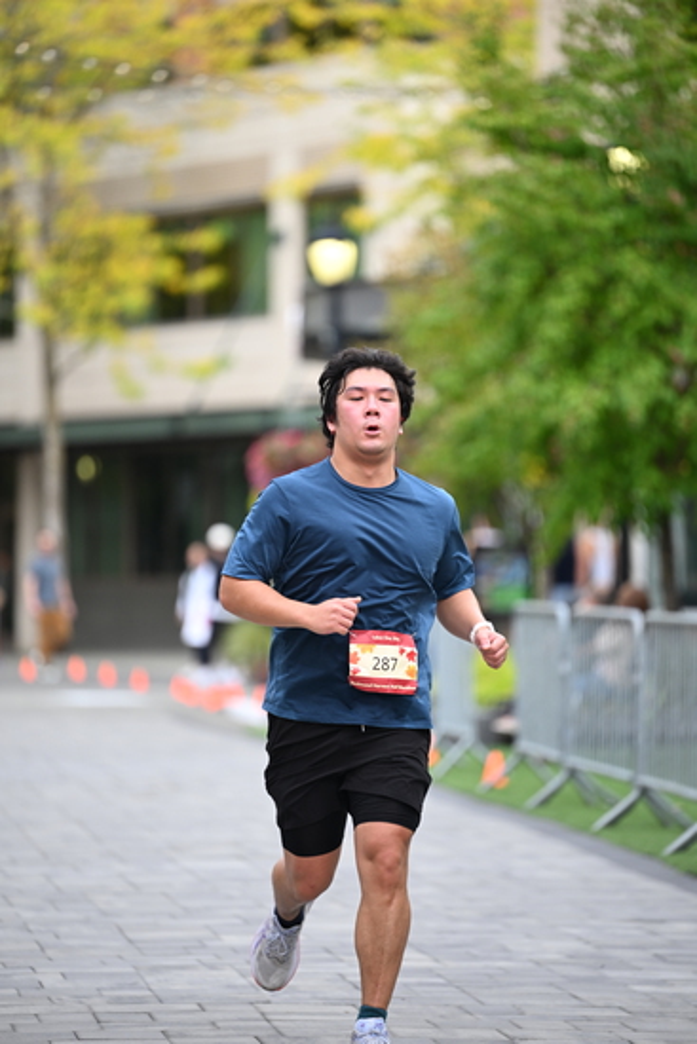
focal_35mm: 195
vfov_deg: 10.5
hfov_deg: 7.0
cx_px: 348
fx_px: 5659
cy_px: 522
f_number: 2.8
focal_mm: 195
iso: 640
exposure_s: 1/1250
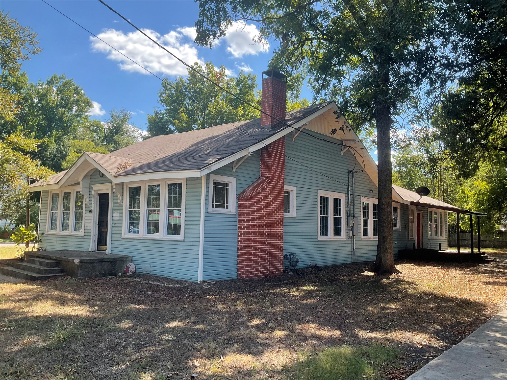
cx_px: 254
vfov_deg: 48.2
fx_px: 425
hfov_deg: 61.7
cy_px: 190
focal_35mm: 29
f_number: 1.8
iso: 25
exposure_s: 1/613
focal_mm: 3
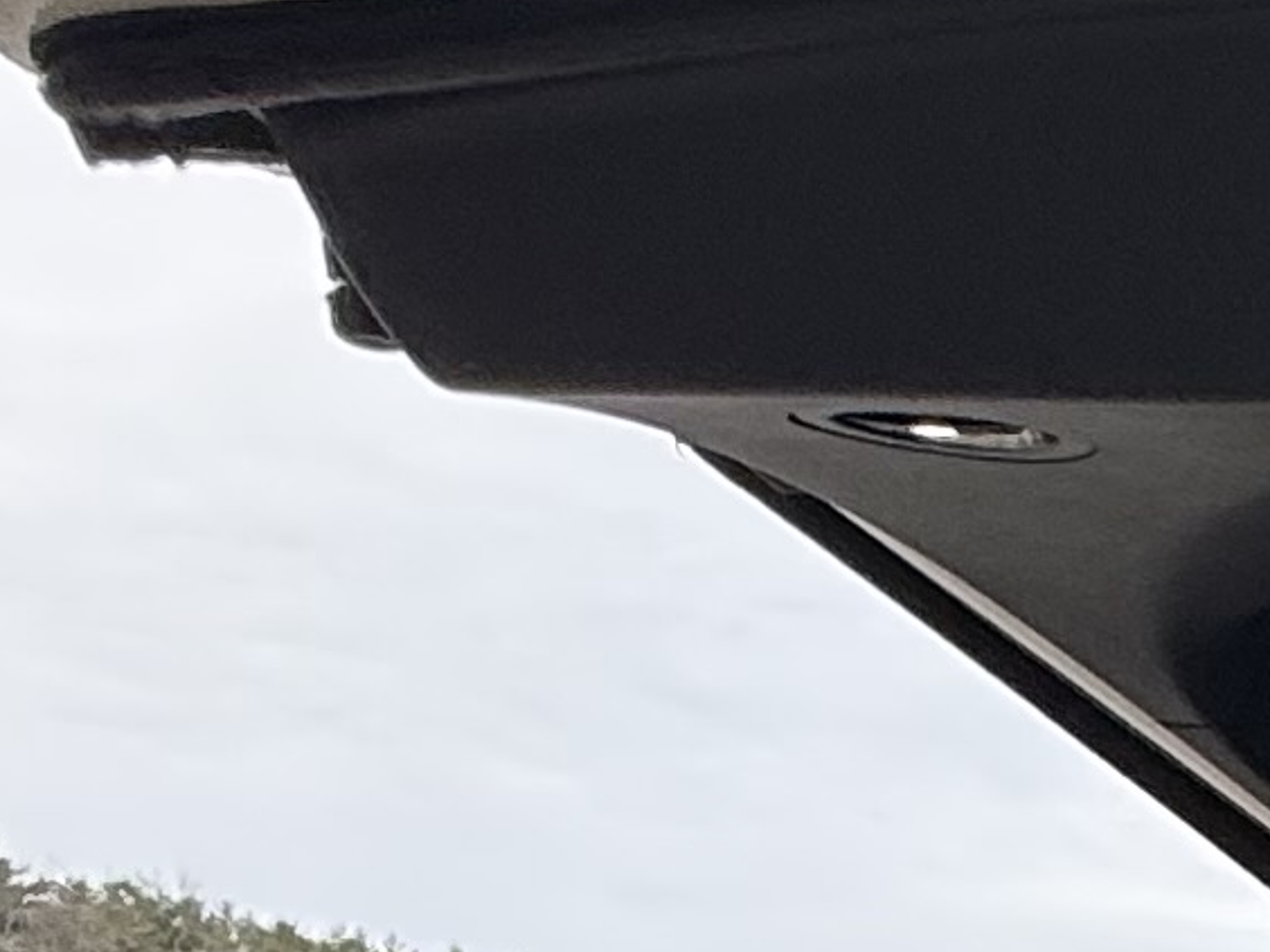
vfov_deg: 12.2
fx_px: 3669
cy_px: 2181
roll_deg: +0.1
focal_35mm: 100
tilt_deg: -5.2
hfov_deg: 15.1
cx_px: 2693
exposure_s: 1/121
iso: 64
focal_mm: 2.22
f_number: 2.2
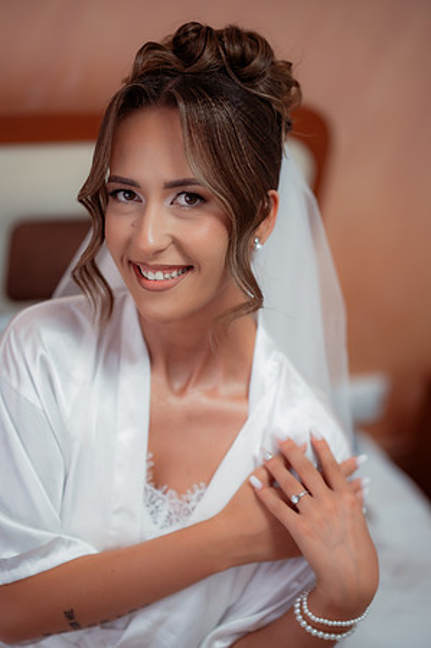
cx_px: 216
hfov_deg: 16.0
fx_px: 1530
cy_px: 324
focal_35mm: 85
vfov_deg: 23.9
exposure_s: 1/400
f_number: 2
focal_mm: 85
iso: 640
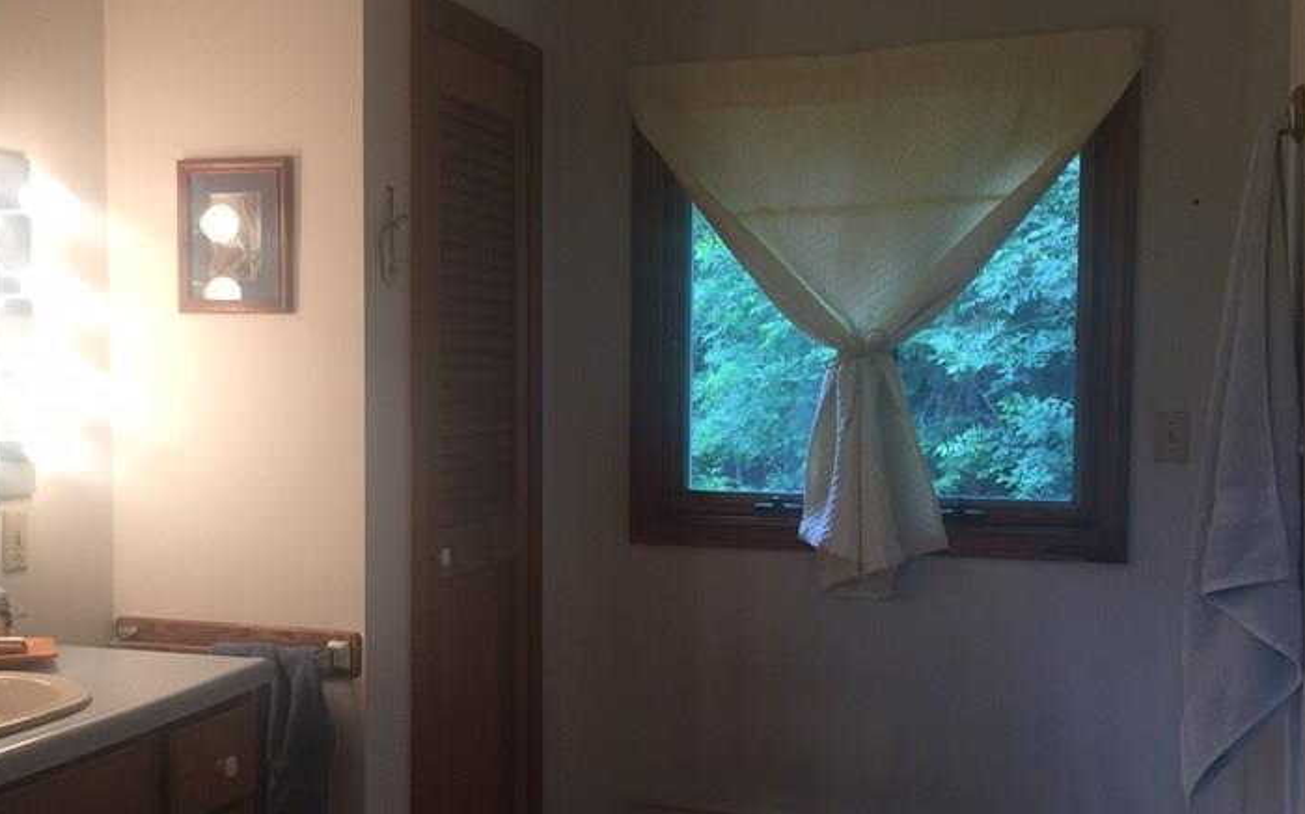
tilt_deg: -3.4
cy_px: 471
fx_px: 1600
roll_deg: +0.1
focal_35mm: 45
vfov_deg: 28.5
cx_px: 498
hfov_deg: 44.1
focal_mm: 4.15
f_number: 2.2
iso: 32
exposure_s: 1/40
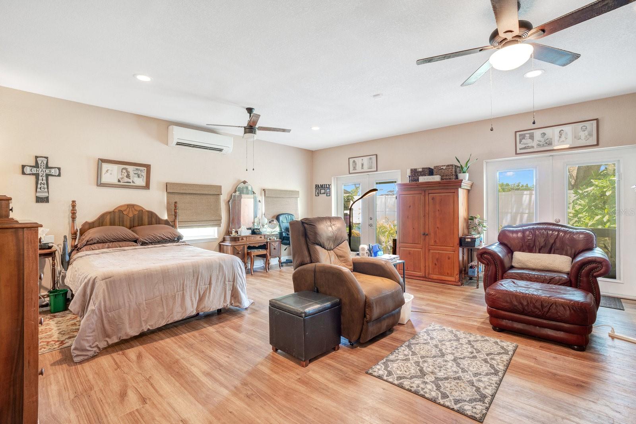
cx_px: 318
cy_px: 212
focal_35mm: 16
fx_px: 283
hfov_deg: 96.7
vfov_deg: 73.7
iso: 640
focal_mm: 16
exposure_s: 1/10
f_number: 7.1
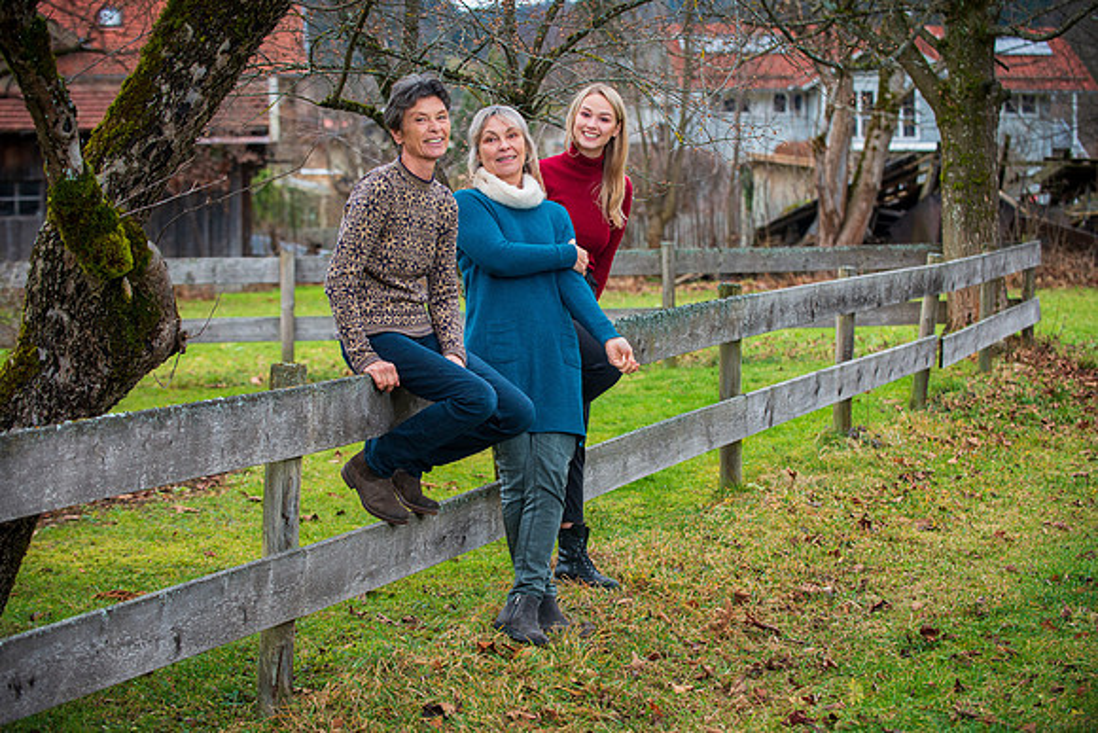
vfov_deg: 15.9
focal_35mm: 86
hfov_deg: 23.6
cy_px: 366
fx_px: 2623
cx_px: 549
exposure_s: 1/200
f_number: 5
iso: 800
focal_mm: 86
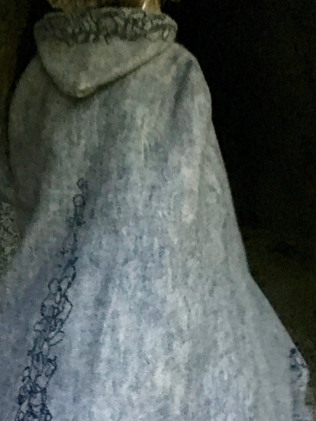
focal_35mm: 71
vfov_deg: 27.4
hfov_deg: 19.8
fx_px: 864
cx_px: -35
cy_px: 226
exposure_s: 1/17
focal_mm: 4.15
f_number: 2.2
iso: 400
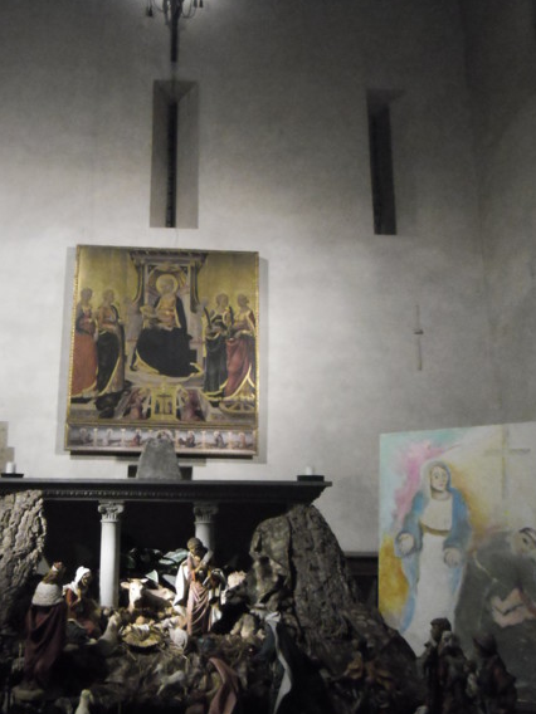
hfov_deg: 37.4
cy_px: 327
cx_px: 185
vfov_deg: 48.9
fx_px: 785
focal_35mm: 38
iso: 800
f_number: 3.2
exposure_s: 1/10
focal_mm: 4.9
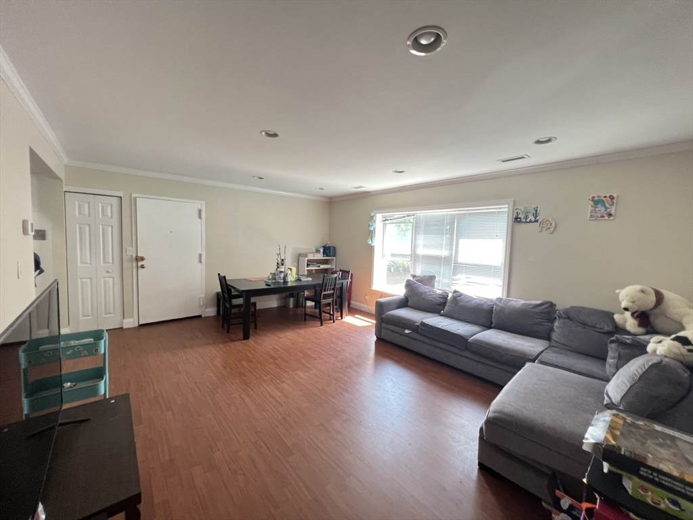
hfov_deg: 106.2
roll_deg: -1.7
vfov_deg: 89.9
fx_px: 260
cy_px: 260
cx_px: 346
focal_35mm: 13
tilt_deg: -4.1
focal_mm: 1.57
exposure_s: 1/60
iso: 200
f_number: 1.8
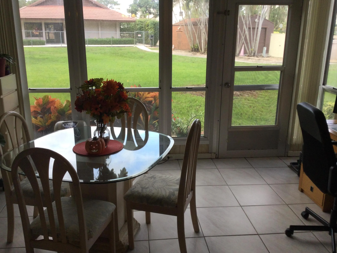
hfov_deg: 55.3
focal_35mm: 33
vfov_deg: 42.9
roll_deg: -2.9
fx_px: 321
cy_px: 122
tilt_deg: -16.6
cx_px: 159
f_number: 2.4
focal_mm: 3.3
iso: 32
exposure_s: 1/60
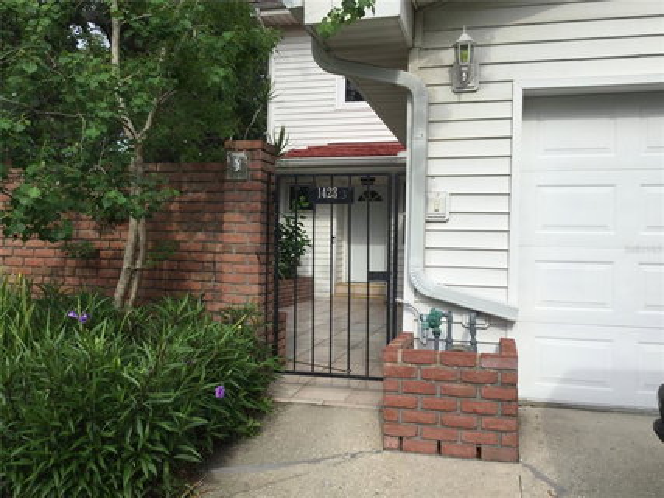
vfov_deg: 45.4
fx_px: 594
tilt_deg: -1.6
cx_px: 332
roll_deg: -1.5
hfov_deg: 58.4
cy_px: 249
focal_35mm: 31
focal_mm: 3.3
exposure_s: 1/849
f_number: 2.4
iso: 25
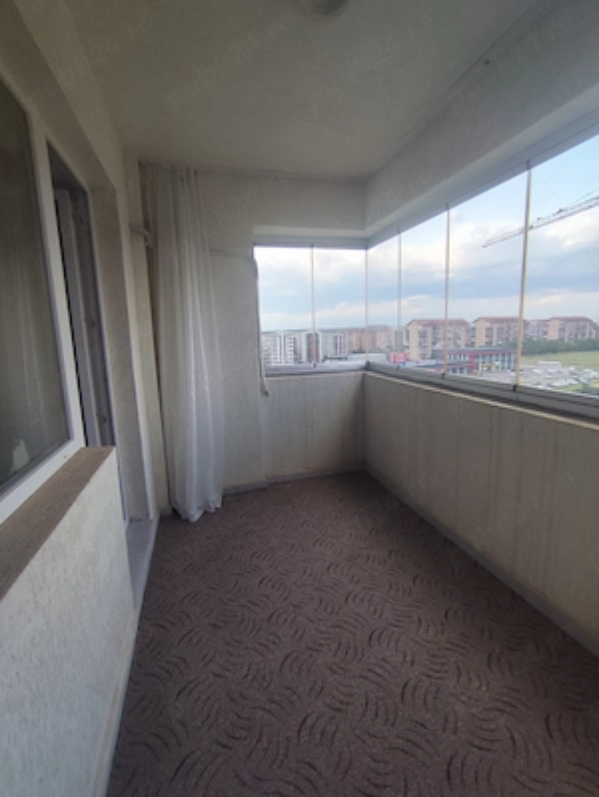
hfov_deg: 78.2
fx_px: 369
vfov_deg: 94.4
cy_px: 398
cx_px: 300
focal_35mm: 16
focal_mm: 1.65
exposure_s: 1/490
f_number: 2.2
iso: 50
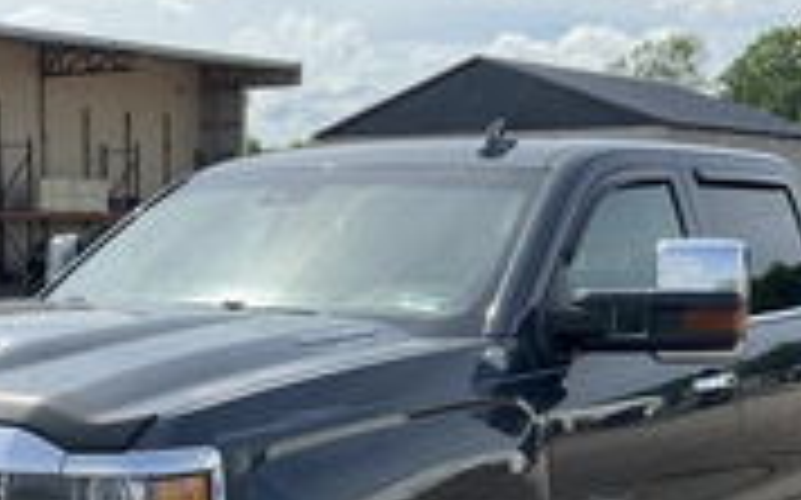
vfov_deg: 18.4
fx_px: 1505
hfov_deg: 29.6
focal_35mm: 69
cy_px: 500
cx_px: 266
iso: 25
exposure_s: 1/1195
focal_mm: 3
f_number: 1.8
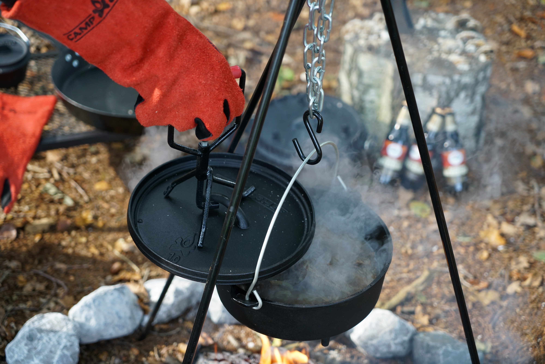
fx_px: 1014
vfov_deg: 20.3
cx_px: 272
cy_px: 182
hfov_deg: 30.1
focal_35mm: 67
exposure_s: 1/160
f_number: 4
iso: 500
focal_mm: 67
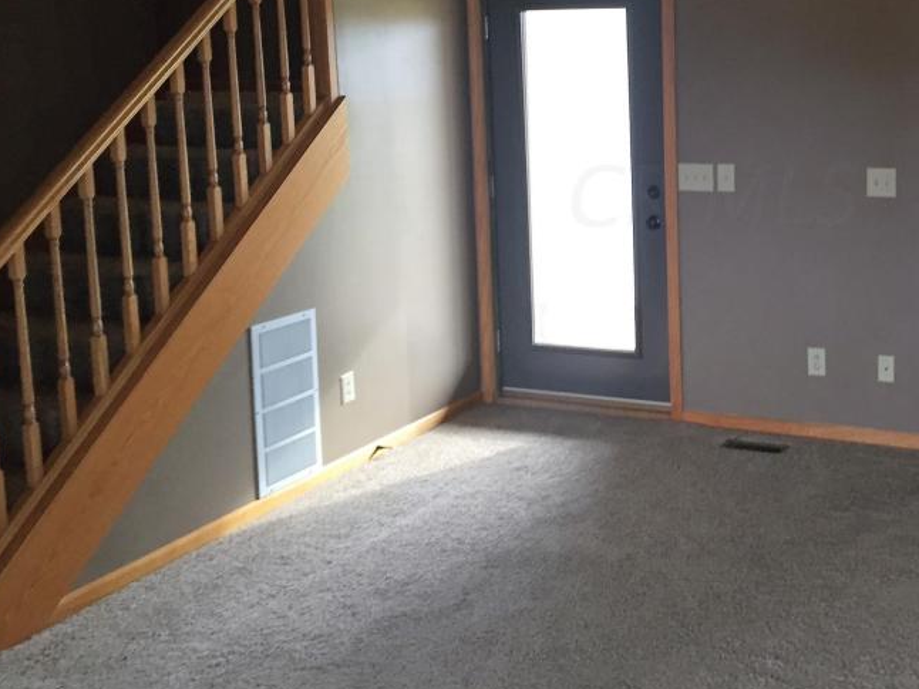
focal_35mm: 46
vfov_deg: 31.1
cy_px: 195
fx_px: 1221
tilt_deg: -5.3
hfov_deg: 39.9
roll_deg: -0.6
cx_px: 714
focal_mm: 4.15
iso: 100
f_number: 2.2
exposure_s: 1/30
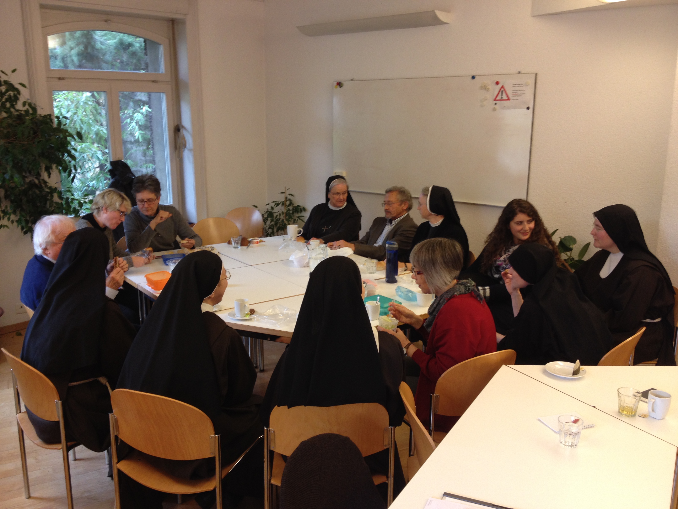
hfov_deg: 52.6
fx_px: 686
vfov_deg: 40.7
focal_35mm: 35
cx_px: 339
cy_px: 254
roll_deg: -0.9
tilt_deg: -13.5
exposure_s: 1/20
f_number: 2.4
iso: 80
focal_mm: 4.28
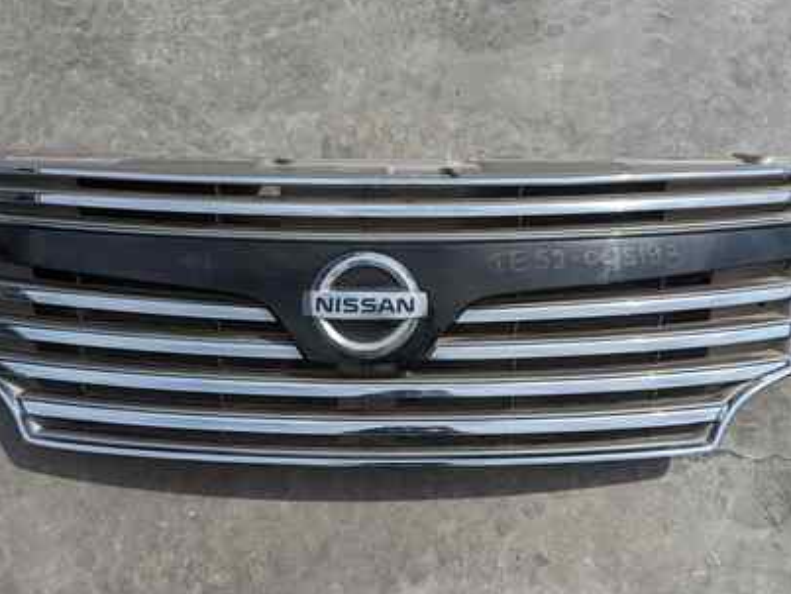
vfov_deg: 49.7
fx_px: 640
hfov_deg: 63.4
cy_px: 333
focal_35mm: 28
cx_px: 381
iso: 38
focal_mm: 6.81
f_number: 1.85
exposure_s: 1/3650
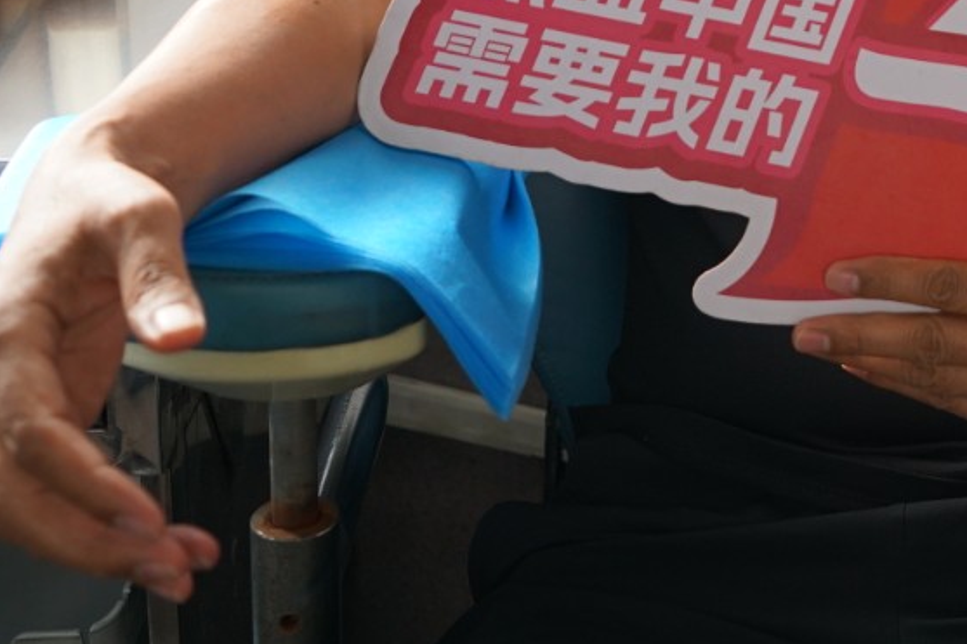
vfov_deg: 14.6
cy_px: -231
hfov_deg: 22.2
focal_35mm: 89
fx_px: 2390
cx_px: 913
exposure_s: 1/160
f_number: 4
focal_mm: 31
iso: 640
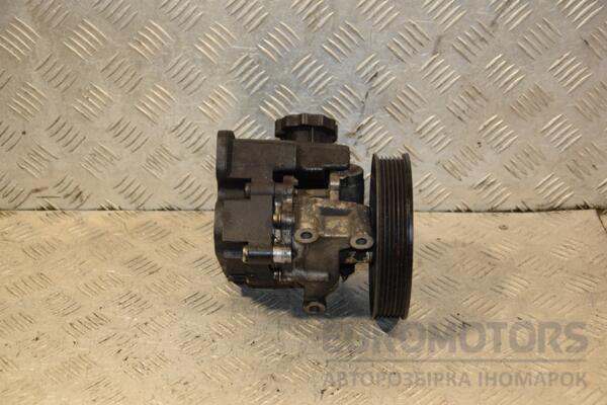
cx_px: 304
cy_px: 202
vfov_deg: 21.6
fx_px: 1062
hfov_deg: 31.9
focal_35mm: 63
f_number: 4.8
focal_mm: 42
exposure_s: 1/160
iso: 800
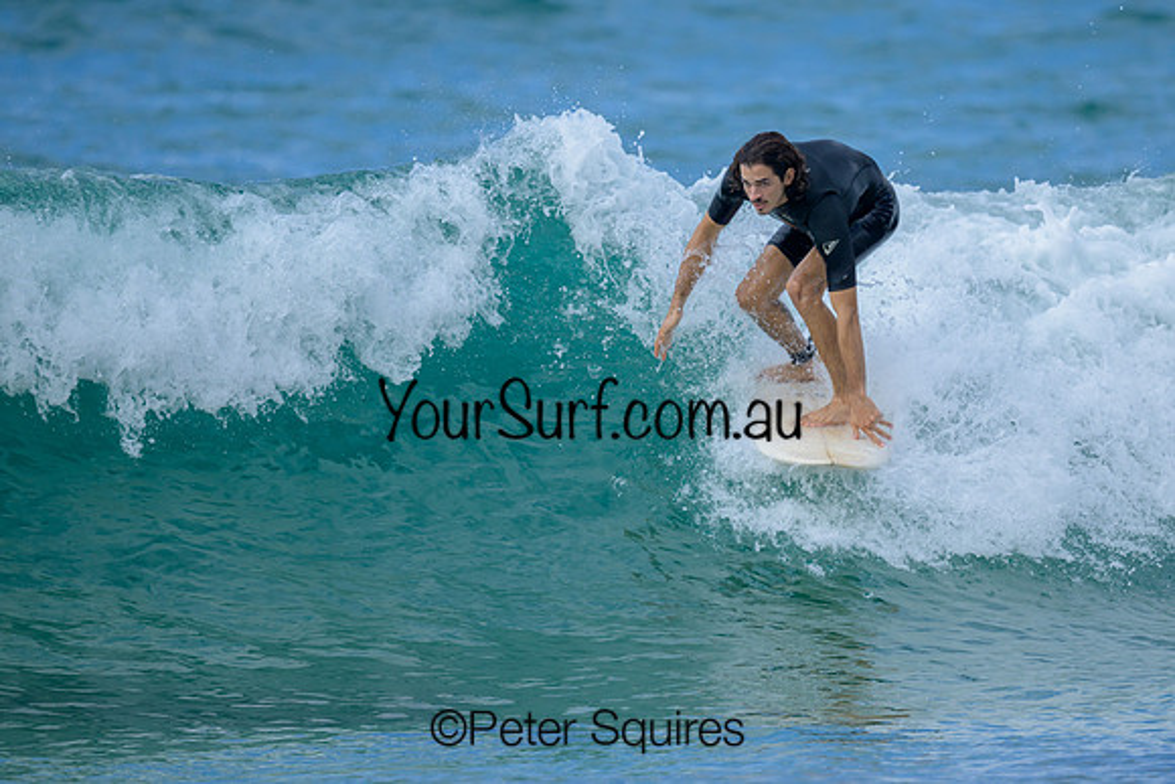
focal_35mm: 965
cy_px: 340
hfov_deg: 2.1
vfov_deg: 1.4
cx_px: 665
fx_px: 31501
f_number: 6.3
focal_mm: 800
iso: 450
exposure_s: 1/2000
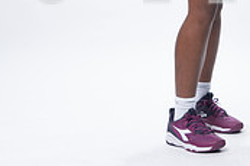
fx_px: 1443
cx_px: 195
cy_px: -141
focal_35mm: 208
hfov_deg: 9.9
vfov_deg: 6.4
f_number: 5.6
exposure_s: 1/250
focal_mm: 80
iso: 200
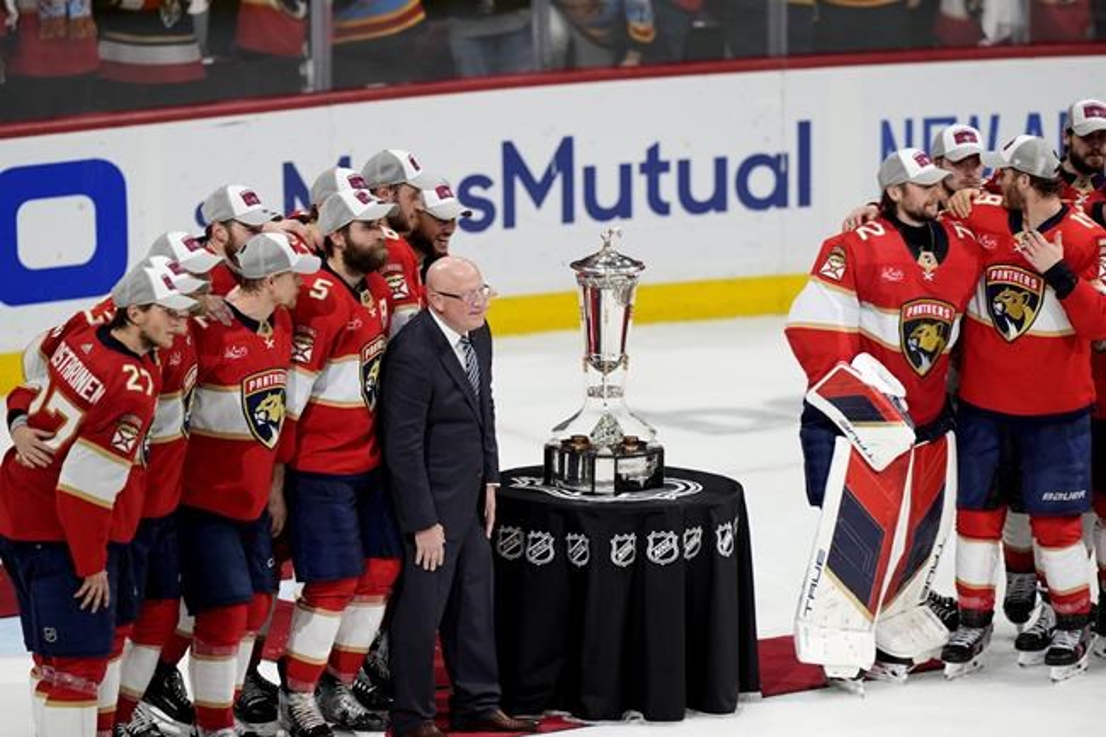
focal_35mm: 400
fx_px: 12285
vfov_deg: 3.4
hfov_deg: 5.2
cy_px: 368
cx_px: 553
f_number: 3.5
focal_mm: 400
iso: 2500
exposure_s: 1/2000
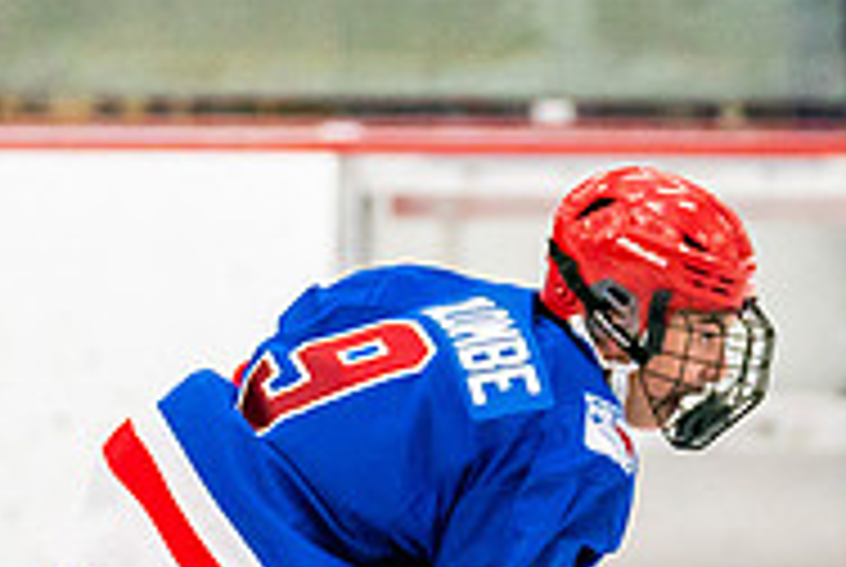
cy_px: 661
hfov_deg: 3.2
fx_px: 14969
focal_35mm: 636
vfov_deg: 2.2
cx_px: 539
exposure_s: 1/1250
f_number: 2.8
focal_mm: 150
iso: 3200
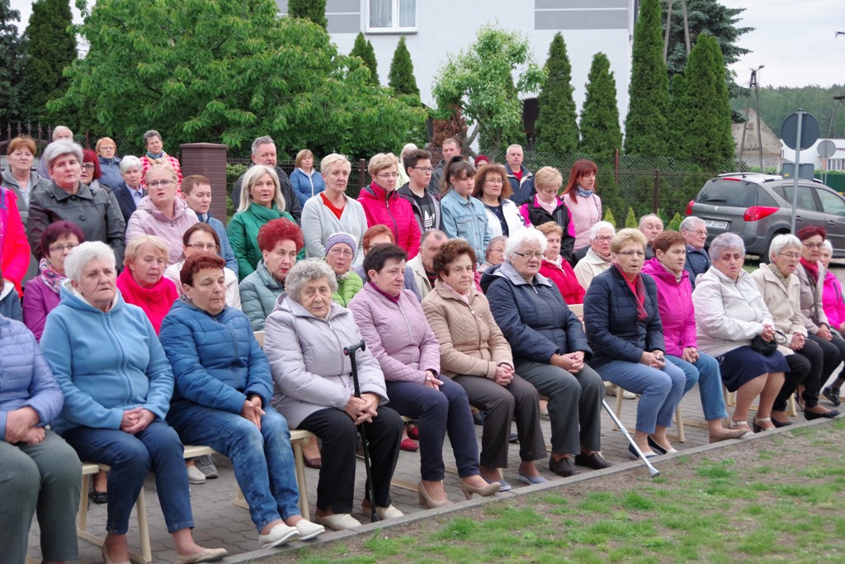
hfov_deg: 36.9
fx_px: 1268
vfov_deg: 25.1
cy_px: 282
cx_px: 422
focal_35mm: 54
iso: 1600
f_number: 4.5
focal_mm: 36
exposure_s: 1/125
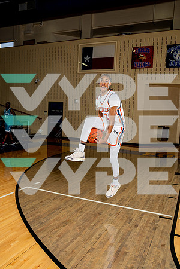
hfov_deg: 42.3
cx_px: 90
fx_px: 232
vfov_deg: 60.3
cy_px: 134
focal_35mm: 31
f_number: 6.3
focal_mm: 31
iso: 400
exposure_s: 1/250
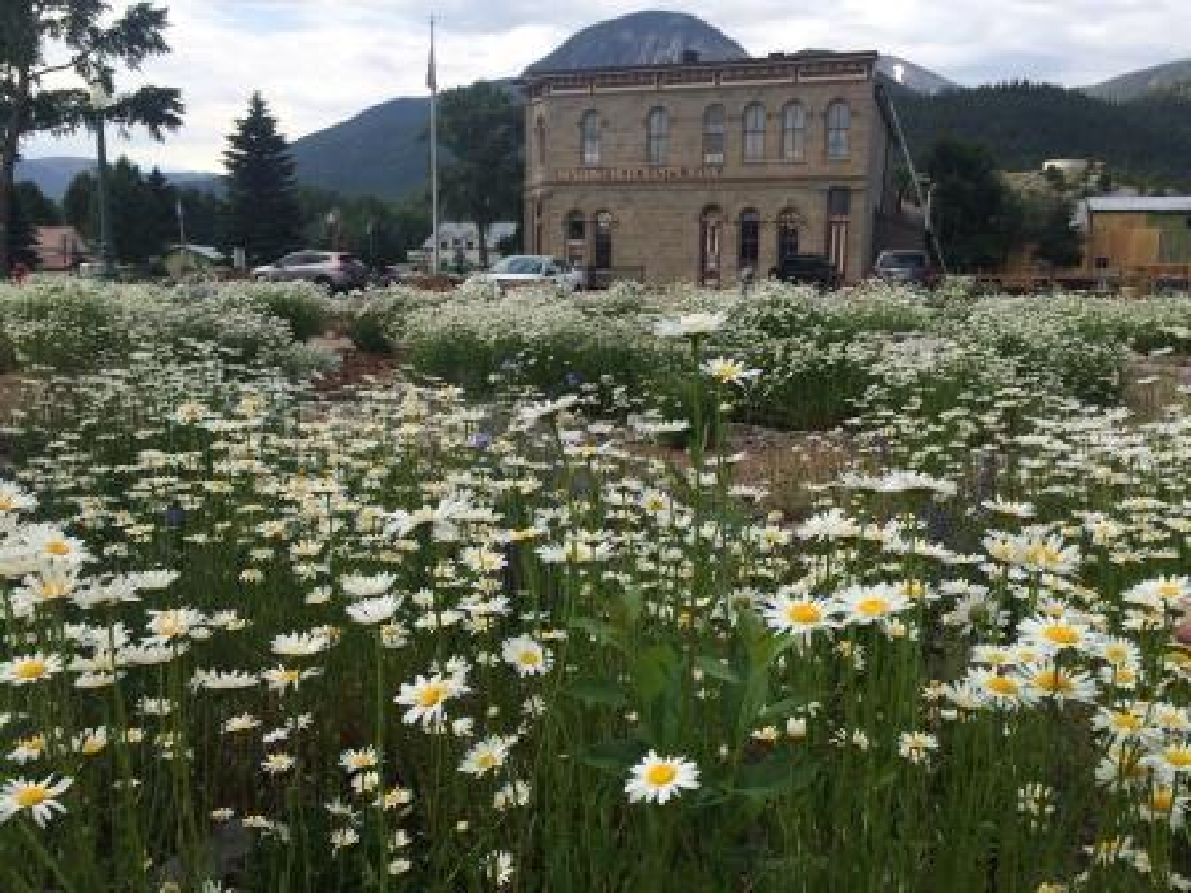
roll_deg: -0.6
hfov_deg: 61.7
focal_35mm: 29
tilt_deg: -8.6
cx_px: 596
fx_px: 998
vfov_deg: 48.2
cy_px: 446
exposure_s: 1/1466
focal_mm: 4.15
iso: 32
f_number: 2.2
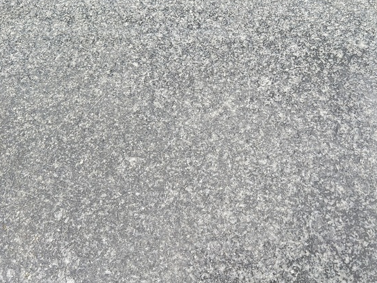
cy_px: 134
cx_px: 198
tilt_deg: -69.7
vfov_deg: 46.8
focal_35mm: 30
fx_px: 327
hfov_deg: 59.9
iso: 50
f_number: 1.5
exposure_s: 1/190
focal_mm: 5.7
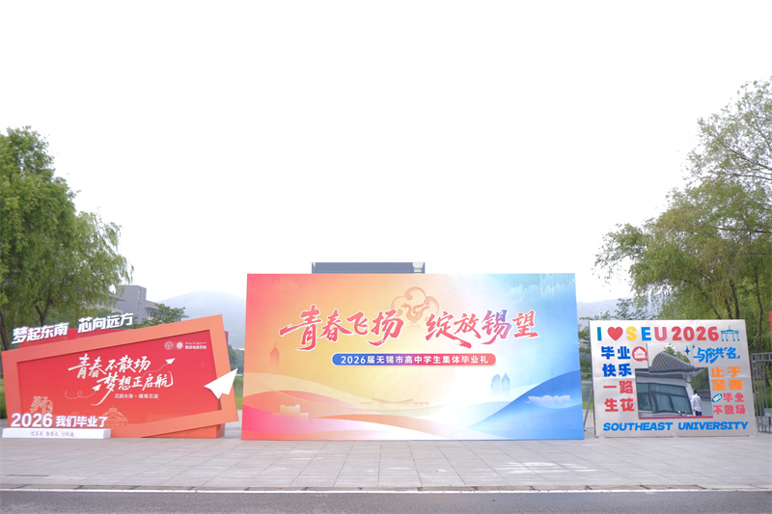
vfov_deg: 43.6
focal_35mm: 30
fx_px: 643
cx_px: 386
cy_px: 257
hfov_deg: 61.9
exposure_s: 1/180
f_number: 4.2
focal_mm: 20.3
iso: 80
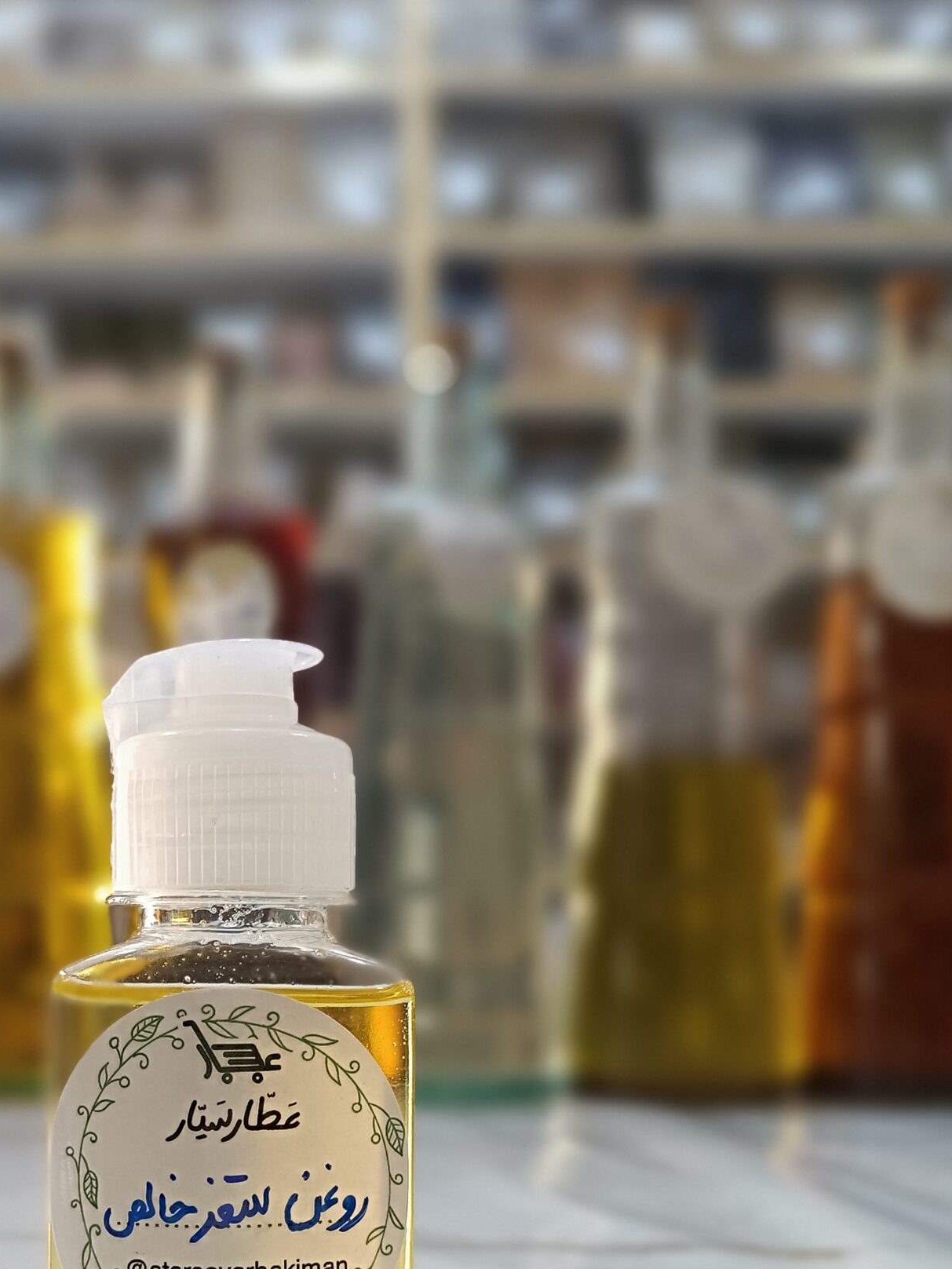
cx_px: 247
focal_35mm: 38
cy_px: 954
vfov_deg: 47.1
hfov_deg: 36.9
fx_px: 1393
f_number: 1.79
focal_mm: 4.71
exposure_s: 1/59.9
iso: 300
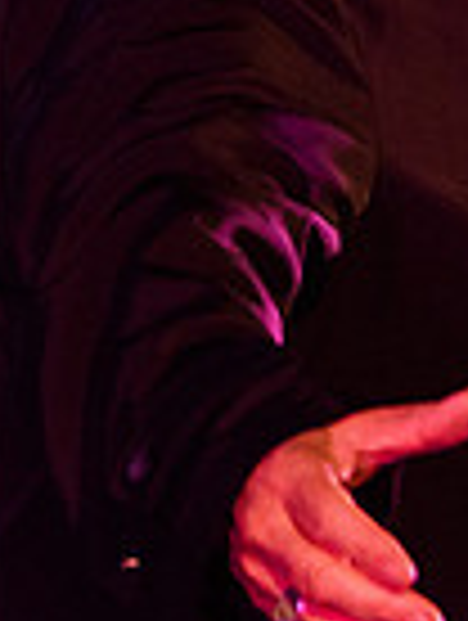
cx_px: 846
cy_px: -300
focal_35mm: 2532
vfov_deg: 0.8
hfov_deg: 0.6
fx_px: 45502
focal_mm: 480
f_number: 6
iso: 4000
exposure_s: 1/160
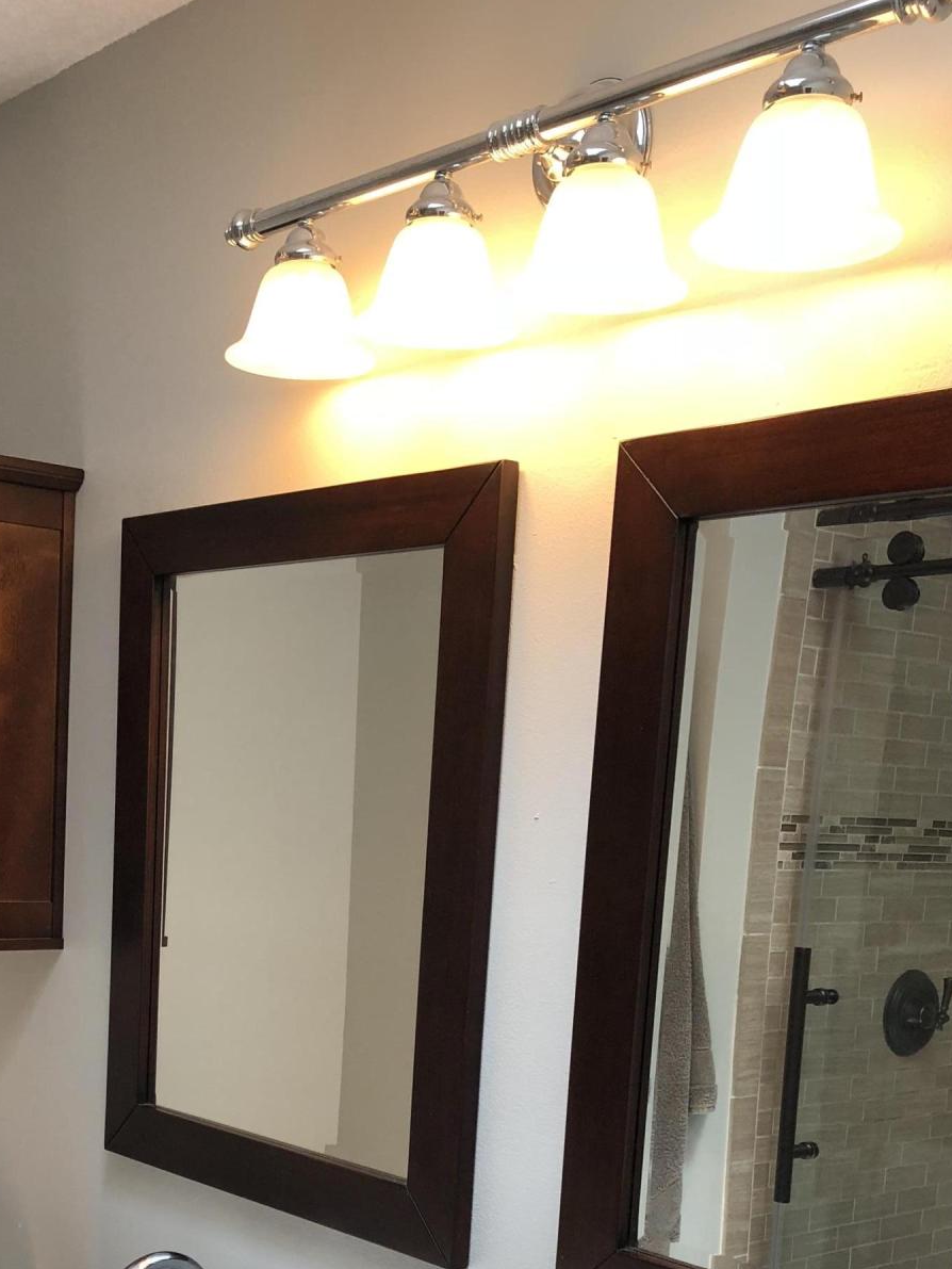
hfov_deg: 30.5
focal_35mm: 47
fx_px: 1723
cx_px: 256
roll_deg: -3.0
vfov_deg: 38.5
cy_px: 1057
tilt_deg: -8.9
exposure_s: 1/40
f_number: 1.8
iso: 25
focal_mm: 3.99
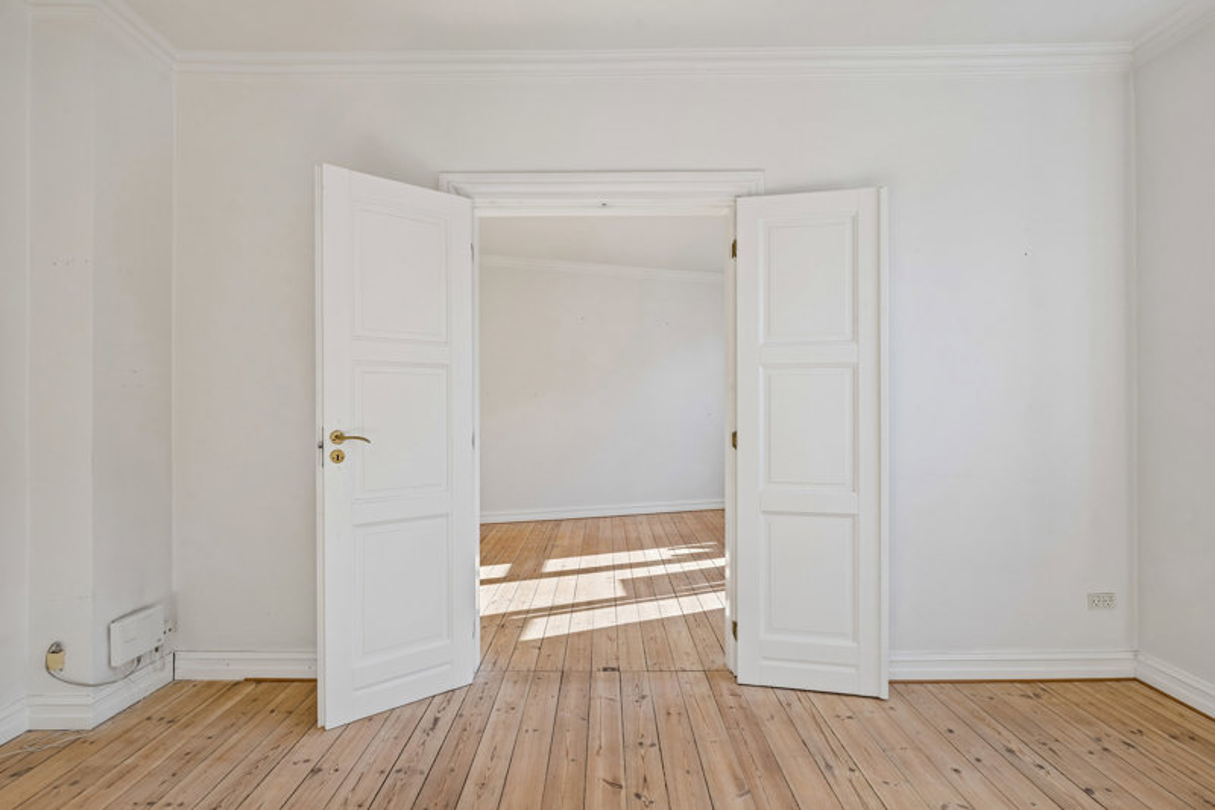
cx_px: 608
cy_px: 405
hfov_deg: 96.7
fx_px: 540
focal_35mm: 16
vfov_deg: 73.7
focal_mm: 16
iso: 160
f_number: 8
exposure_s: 1/125
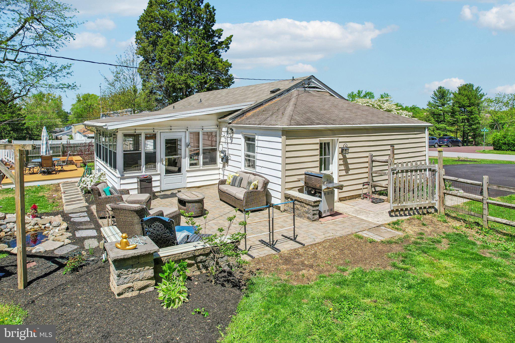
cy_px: 172
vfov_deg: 57.2
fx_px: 315
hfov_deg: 78.6
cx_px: 258
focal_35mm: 22
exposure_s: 1/2000
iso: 120
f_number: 2.8
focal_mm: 8.4
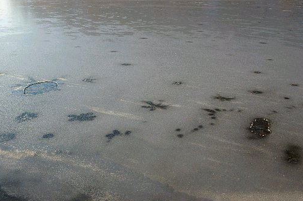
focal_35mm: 43
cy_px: 101
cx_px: 153
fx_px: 361
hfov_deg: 45.5
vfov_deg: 31.1
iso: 200
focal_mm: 28
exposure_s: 1/250
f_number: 8
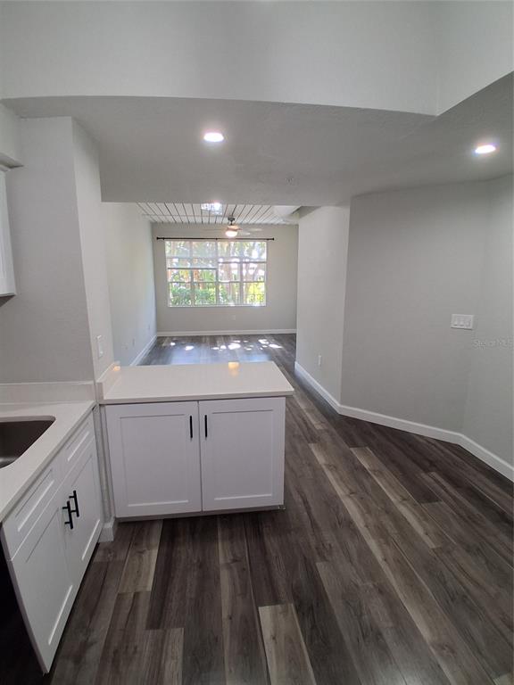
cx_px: 257
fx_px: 337
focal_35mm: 17
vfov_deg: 91.0
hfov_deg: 74.7
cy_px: 342
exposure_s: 1/40
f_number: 2.2
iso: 125
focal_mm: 1.4
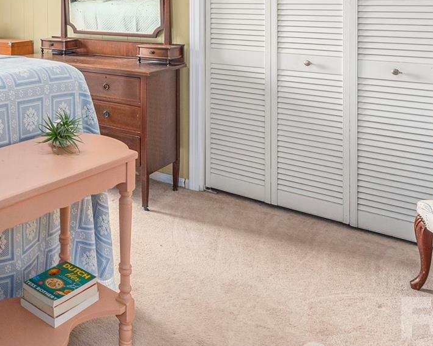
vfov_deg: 35.4
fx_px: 487
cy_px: 0
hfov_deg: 40.0
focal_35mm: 38
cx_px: -30
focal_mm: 14
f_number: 8
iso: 320
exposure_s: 1/100
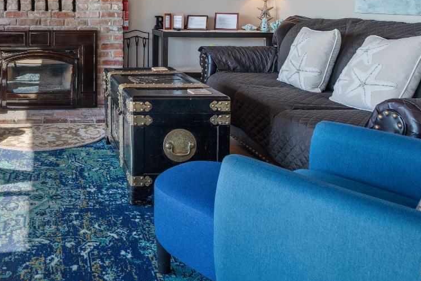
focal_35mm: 36
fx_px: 421
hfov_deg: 47.9
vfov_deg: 33.8
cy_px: 3
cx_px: 46
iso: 320
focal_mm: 18
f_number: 8
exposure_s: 1/15
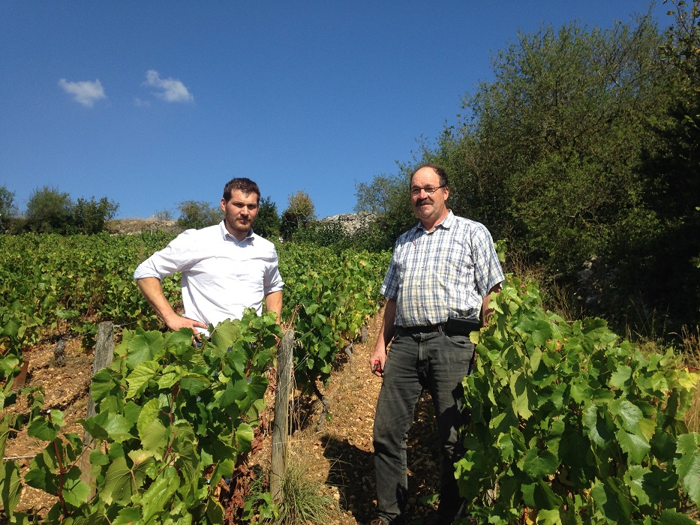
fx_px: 667
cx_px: 350
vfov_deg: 43.0
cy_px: 262
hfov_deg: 55.3
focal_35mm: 33
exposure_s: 1/1695
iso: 50
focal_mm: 4.12
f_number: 2.4
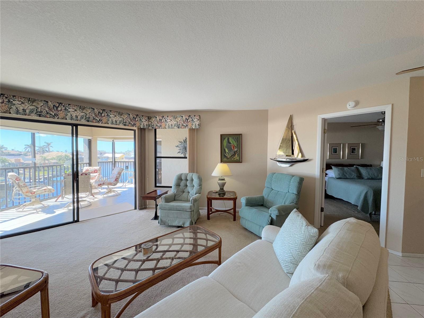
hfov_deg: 102.1
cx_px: 212
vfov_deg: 85.7
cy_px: 159
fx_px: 171
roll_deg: -0.2
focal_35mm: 14
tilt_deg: -2.2
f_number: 2.2
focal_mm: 2.22
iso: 125
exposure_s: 1/120
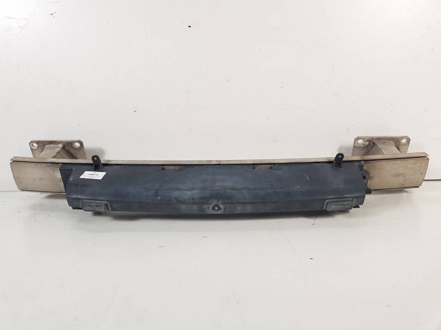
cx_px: 220
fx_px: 331
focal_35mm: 26
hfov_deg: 67.3
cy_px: 165
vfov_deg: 53.1
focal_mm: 4.2
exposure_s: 1/100
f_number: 1.7
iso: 64
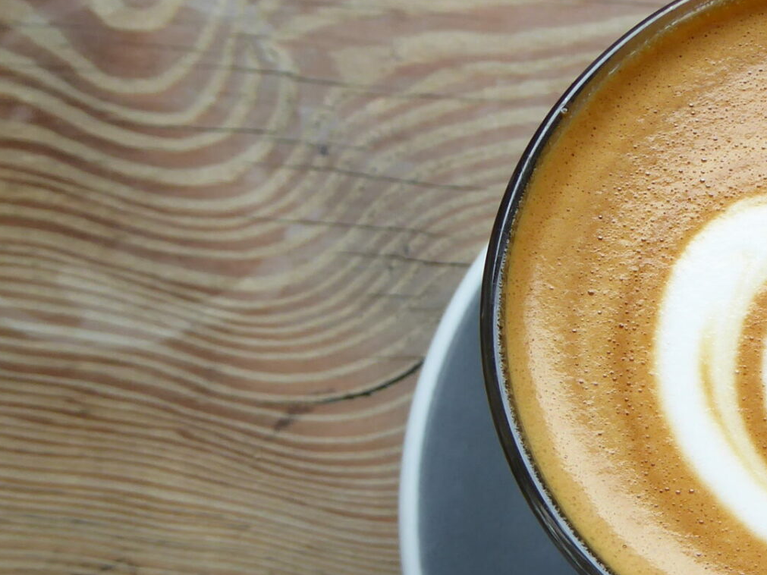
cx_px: 851
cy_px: 501
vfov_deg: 25.0
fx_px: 1263
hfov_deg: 30.2
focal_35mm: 57
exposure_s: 1/80
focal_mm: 4.3
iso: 80
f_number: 3.3
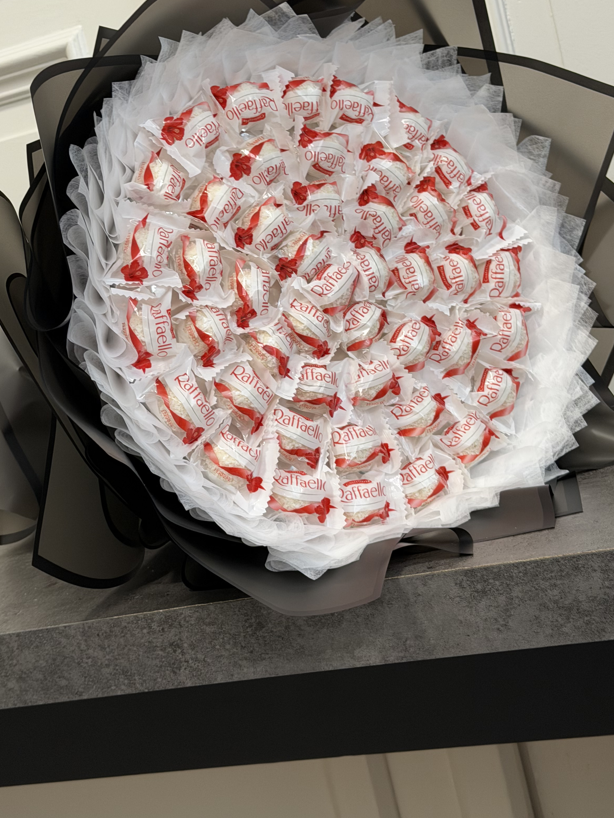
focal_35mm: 62
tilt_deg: -2.9
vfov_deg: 31.1
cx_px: 296
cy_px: 328
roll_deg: +13.3
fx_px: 1466
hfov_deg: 23.6
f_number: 1.78
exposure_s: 1/60
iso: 100
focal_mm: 6.76
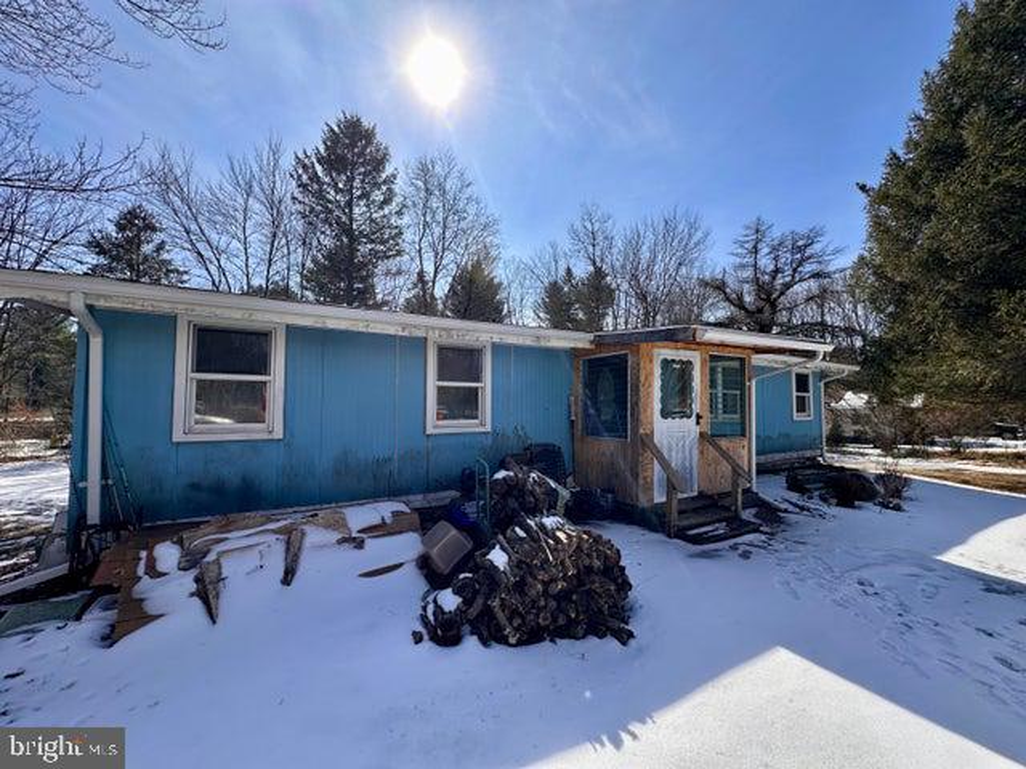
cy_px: 384
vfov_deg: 85.7
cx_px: 513
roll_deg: -0.6
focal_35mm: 14
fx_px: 415
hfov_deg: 102.1
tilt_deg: +4.1
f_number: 2.2
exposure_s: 1/1689
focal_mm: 2.22
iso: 40
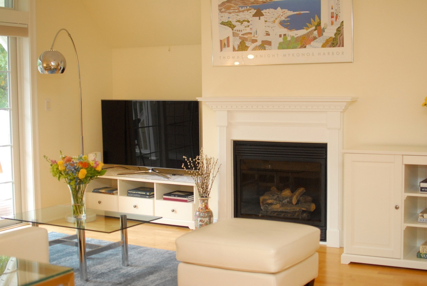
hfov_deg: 37.8
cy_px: 143
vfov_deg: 25.8
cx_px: 214
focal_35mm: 52
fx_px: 623
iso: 800
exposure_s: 1/250
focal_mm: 35
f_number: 2.5
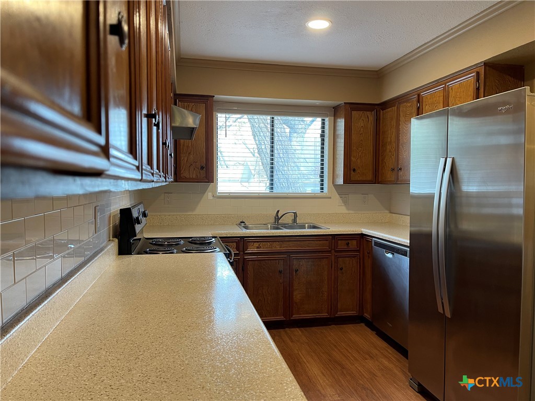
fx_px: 402
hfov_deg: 67.3
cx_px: 268
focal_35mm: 26
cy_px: 200
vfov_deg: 53.1
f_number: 1.6
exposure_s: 1/60
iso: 100
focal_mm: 5.1
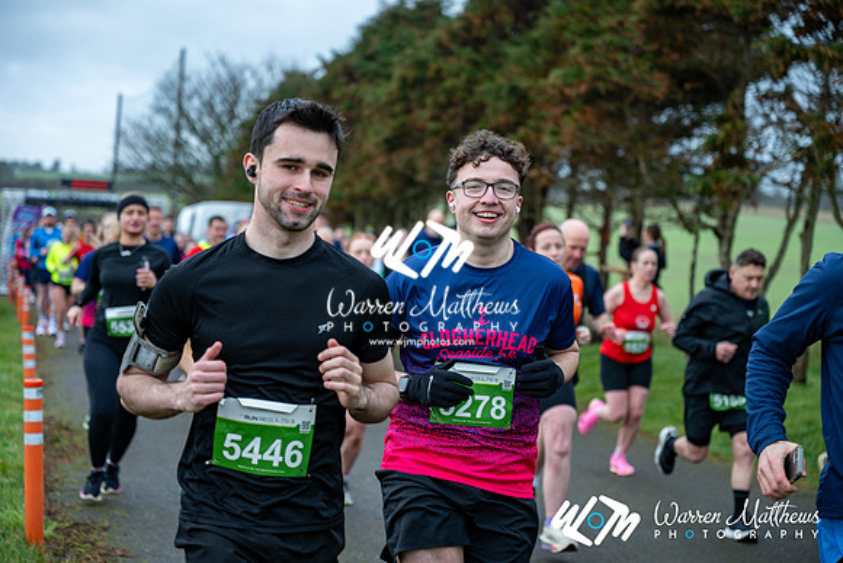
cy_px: 282
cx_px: 422
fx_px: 1639
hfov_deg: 28.8
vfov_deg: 19.5
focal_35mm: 70
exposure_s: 1/1250
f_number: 2.8
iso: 320
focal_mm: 70
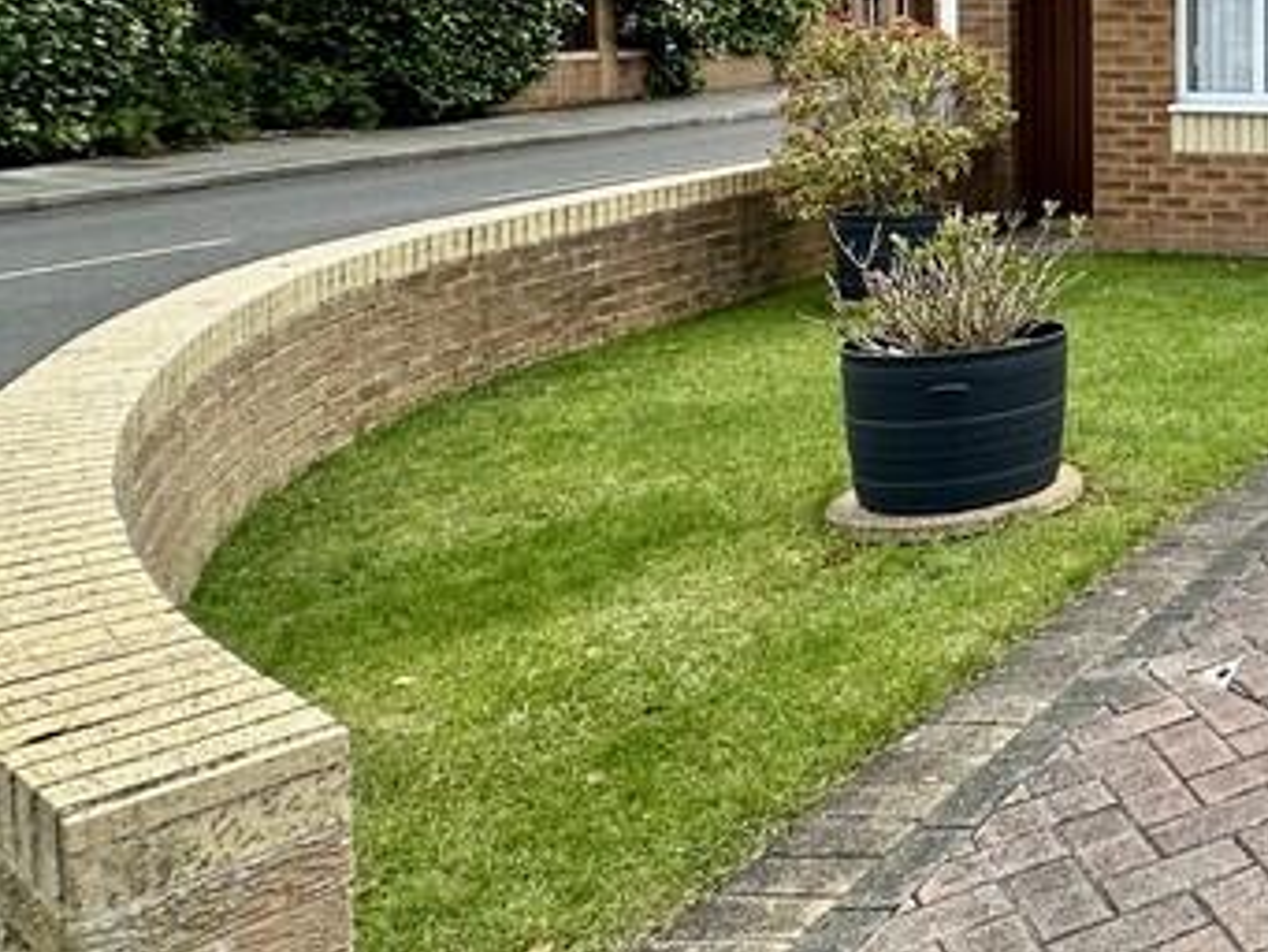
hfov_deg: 31.8
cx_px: 1718
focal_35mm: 42
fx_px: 1539
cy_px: 71
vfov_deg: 32.4
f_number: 2.2
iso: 40
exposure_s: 1/749
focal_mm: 2.22
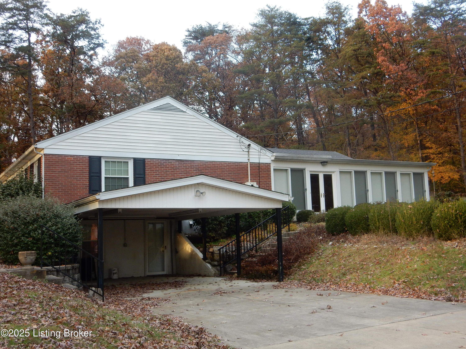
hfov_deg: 43.9
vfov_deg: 33.6
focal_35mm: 43
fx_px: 579
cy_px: 174
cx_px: 233
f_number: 4.2
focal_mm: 7.6
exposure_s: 1/30
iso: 160
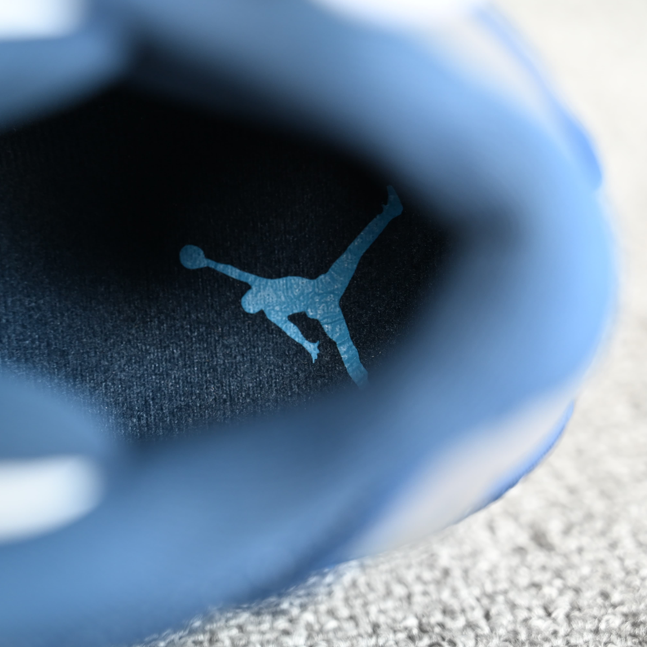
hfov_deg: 22.4
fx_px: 1628
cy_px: 322
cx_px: 224
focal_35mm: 77
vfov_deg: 22.5
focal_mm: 60
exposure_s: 1/60
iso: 640
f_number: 4
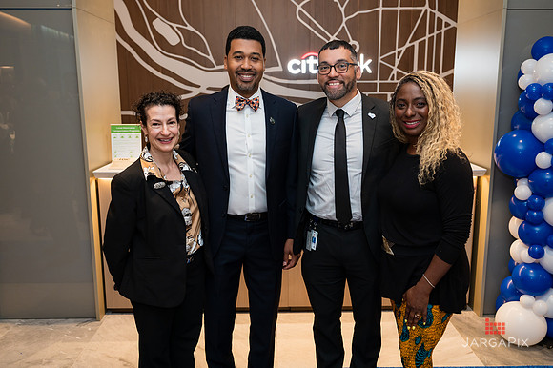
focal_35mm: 32
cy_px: 184
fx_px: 496
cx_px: 276
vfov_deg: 40.7
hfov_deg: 58.3
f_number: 3.5
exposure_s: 1/160
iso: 640
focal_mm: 31.5
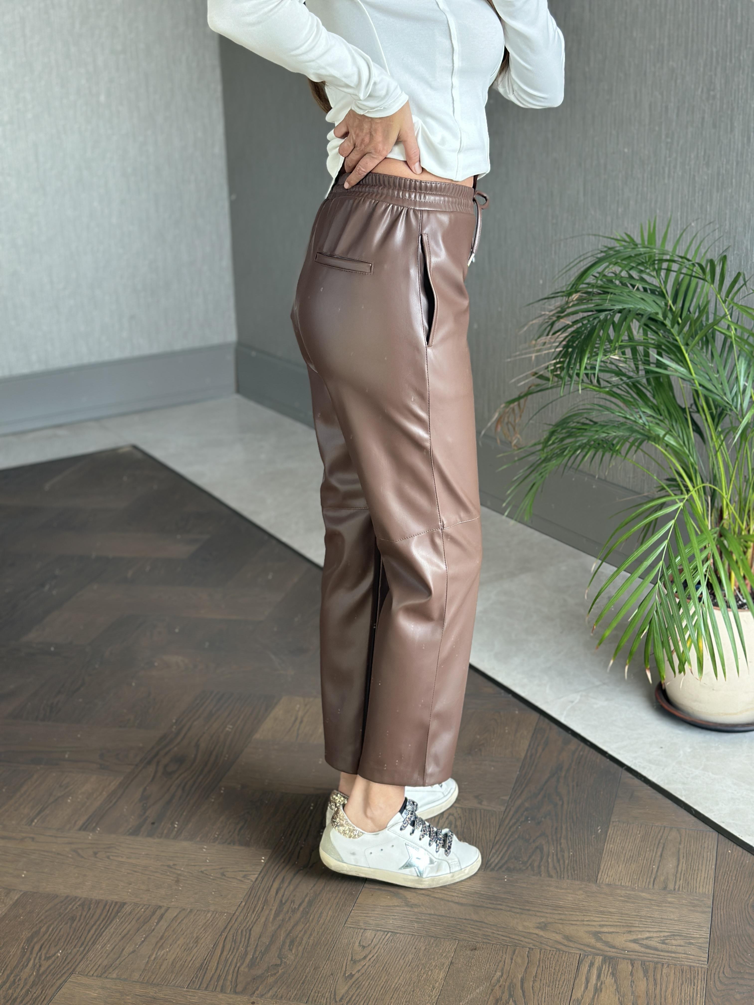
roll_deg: +4.0
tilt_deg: -30.9
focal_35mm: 48
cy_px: 502
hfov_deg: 30.3
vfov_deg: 39.7
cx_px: 377
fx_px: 1394
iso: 125
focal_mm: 6.86
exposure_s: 1/60
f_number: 1.78
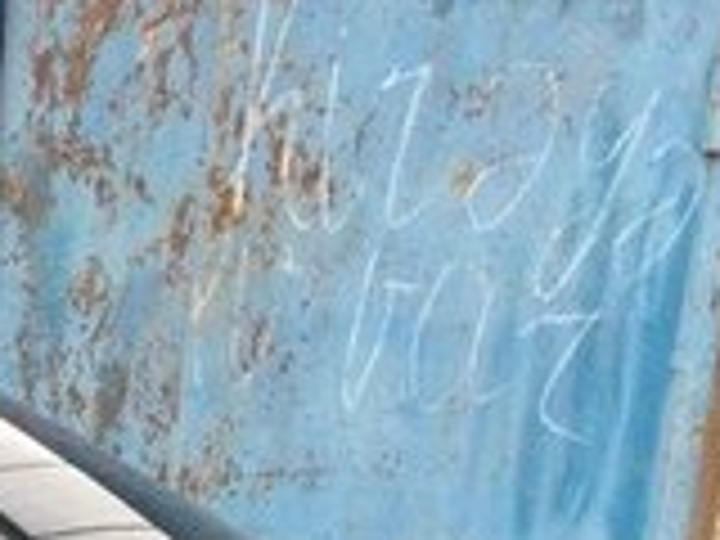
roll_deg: -0.8
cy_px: 1024
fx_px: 2496
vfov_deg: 11.3
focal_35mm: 120
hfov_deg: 14.3
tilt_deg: -17.2
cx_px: -616
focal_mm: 4.15
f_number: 2.2
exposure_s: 1/100
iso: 64
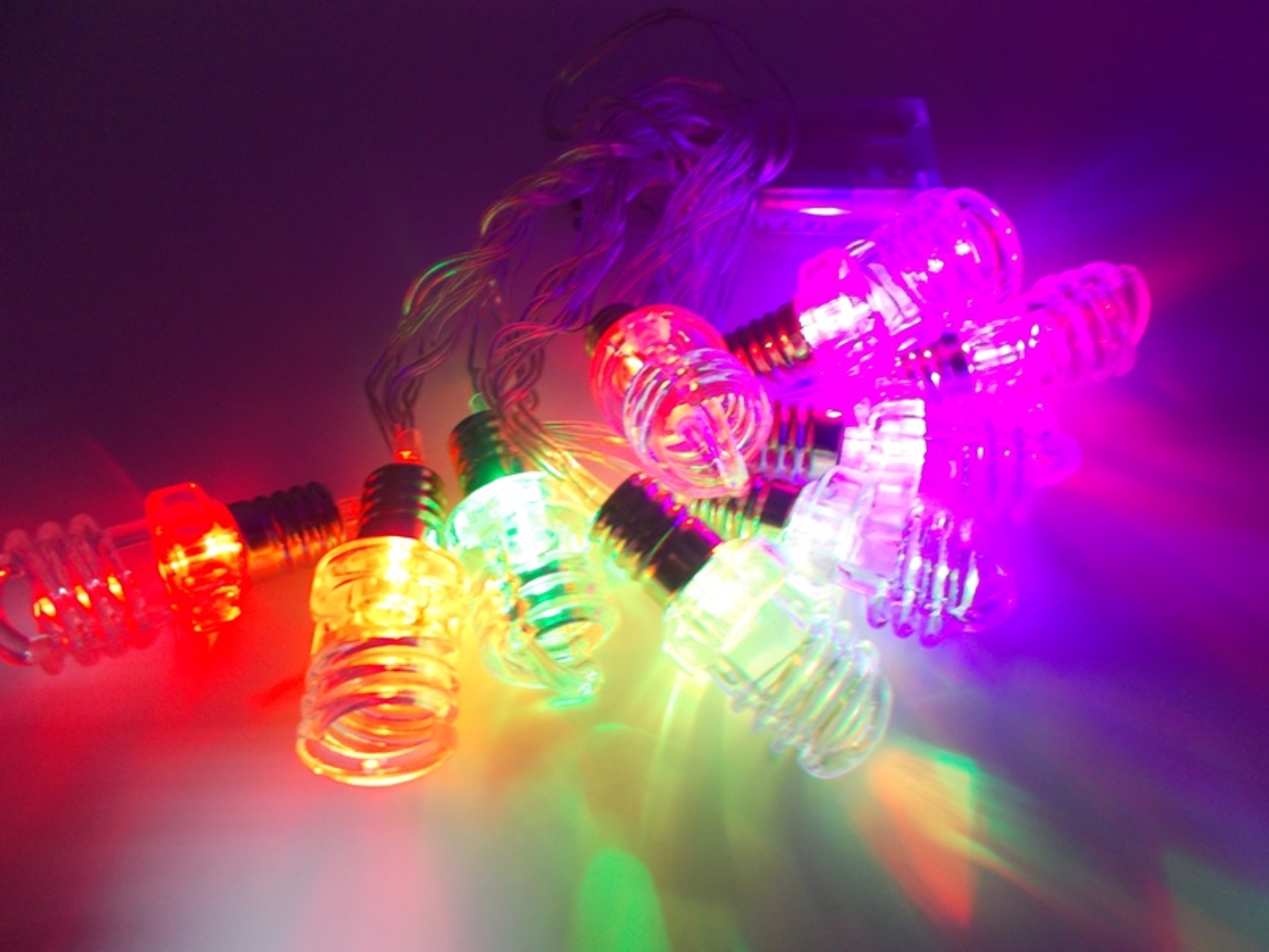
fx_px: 953
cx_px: 634
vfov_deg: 53.1
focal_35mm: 26
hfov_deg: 67.3
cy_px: 476
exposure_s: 1/8
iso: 200
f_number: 3.2
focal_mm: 4.6
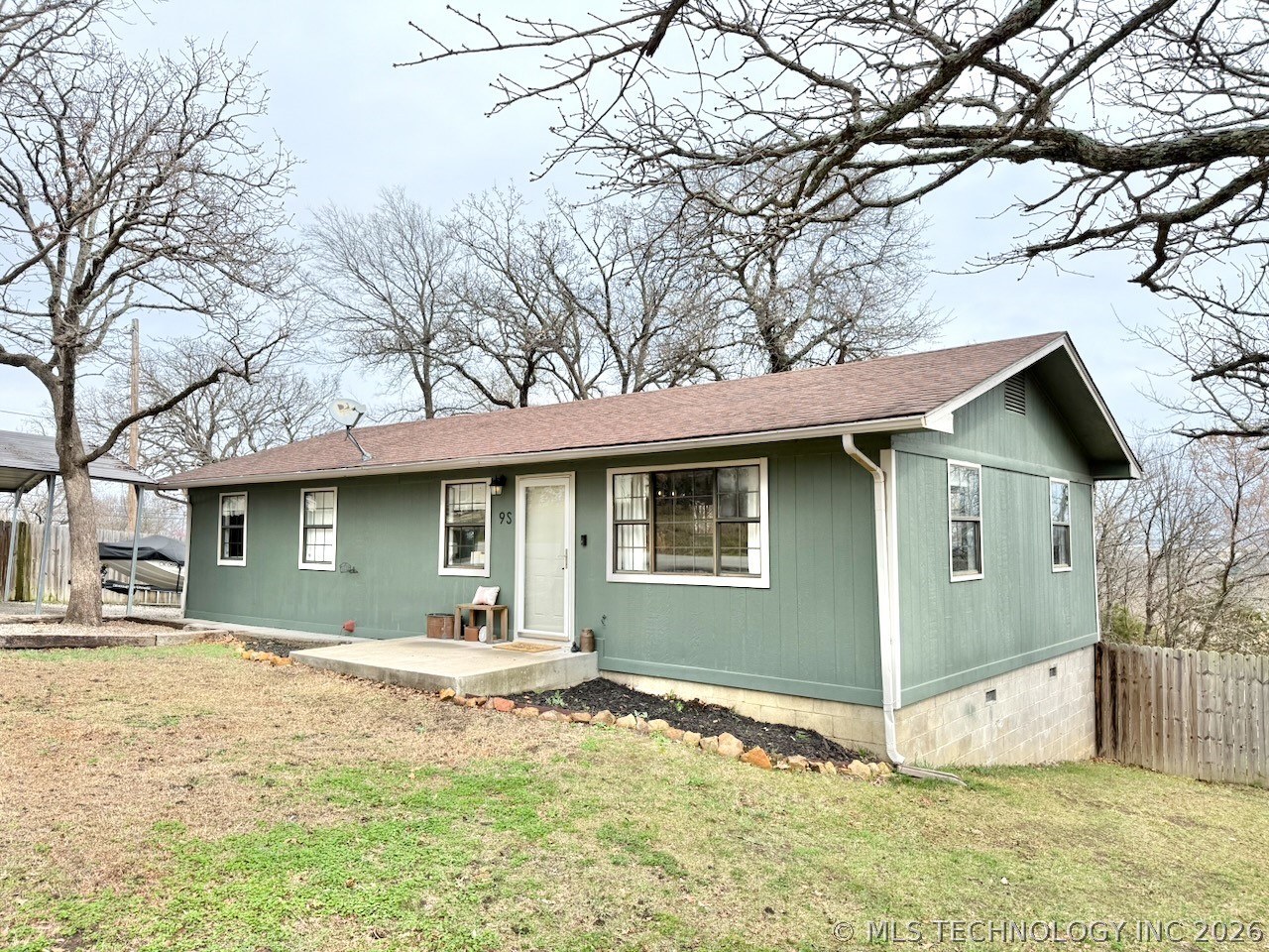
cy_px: 476
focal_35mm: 24
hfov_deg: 71.6
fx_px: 880
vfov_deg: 56.8
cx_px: 634
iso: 100
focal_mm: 6.76
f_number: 1.78
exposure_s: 1/2370
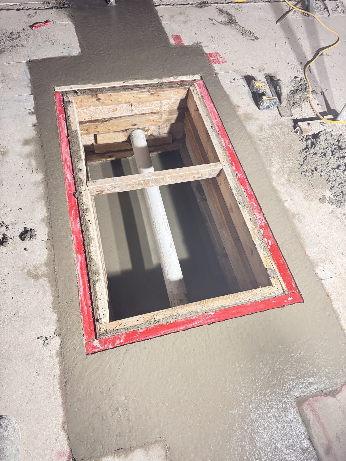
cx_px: 173
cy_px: 230
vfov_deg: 71.6
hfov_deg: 56.8
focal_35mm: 24
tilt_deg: -59.2
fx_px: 320
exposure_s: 1/60
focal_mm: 6.76
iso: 640
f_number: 1.78
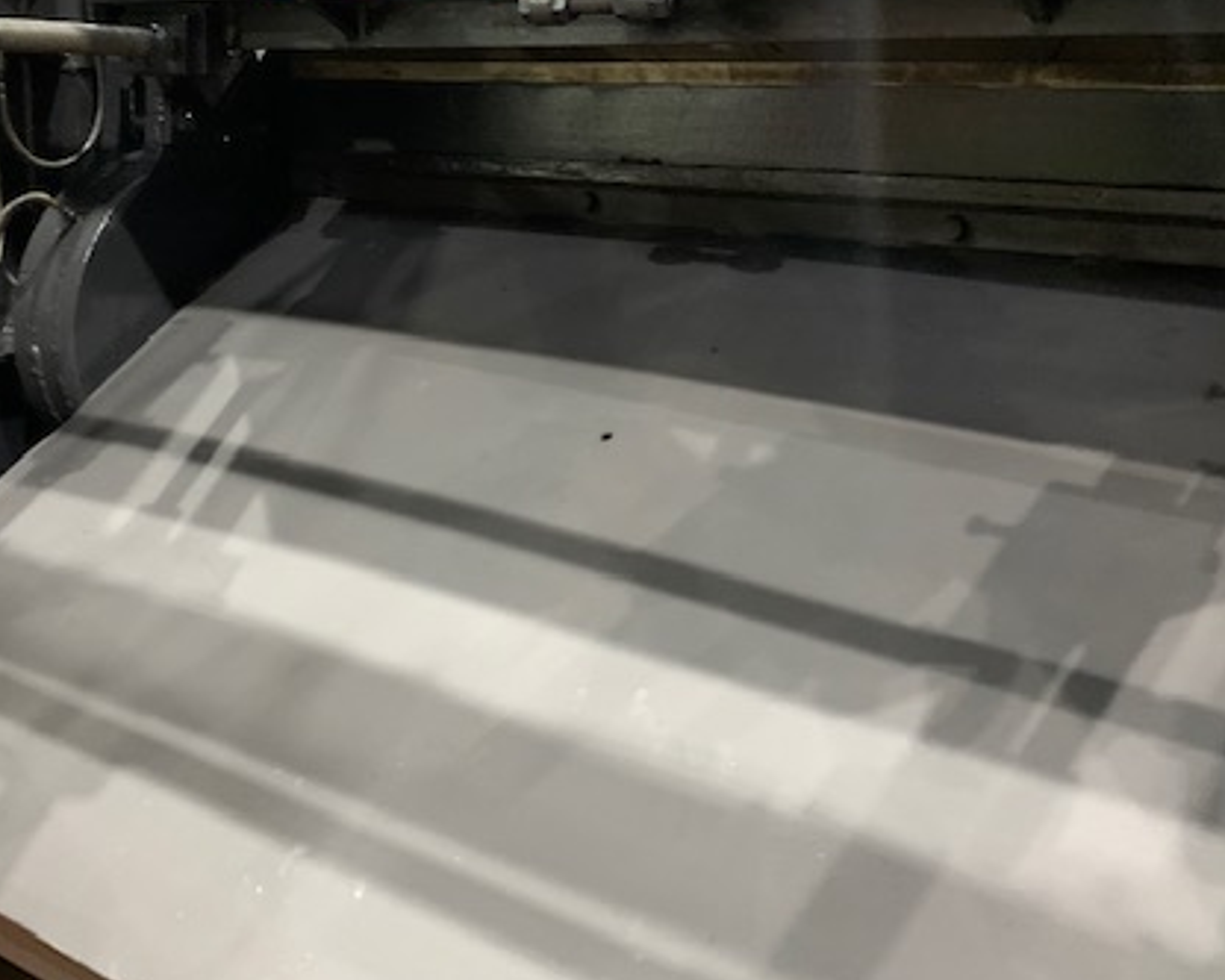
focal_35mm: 39
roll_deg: -1.6
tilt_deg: -12.4
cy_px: 338
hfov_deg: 46.5
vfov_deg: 37.9
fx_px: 1414
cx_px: 483
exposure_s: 1/30
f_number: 1.8
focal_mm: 4.25
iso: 800
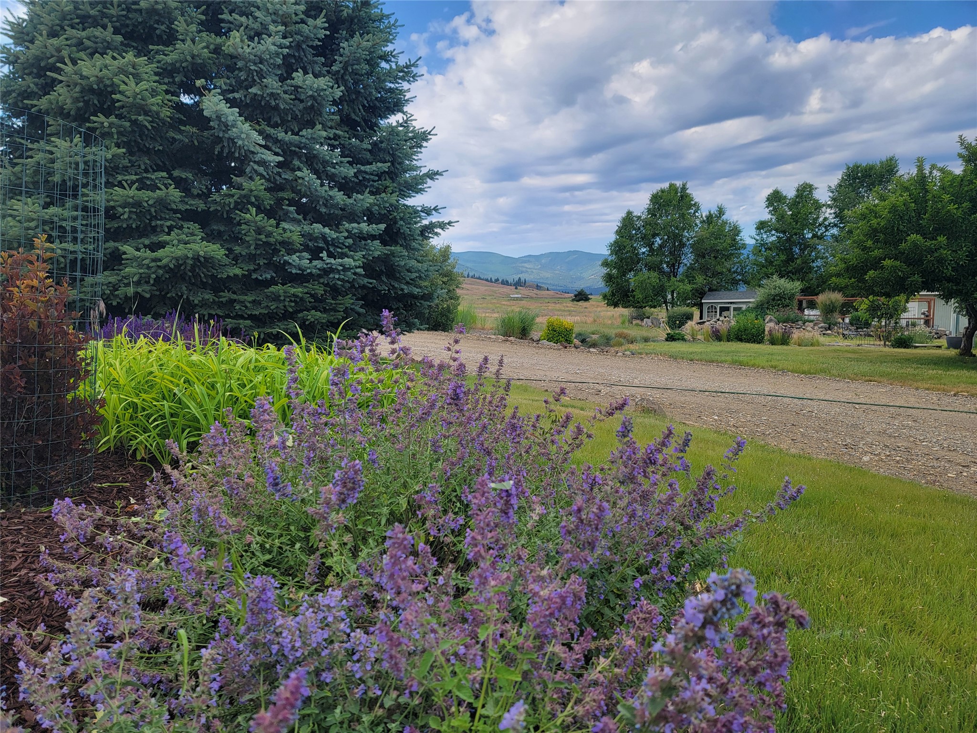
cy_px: 366
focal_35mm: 24
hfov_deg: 71.6
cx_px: 488
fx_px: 677
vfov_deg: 56.8
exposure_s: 1/425
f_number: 1.8
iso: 16
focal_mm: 6.7
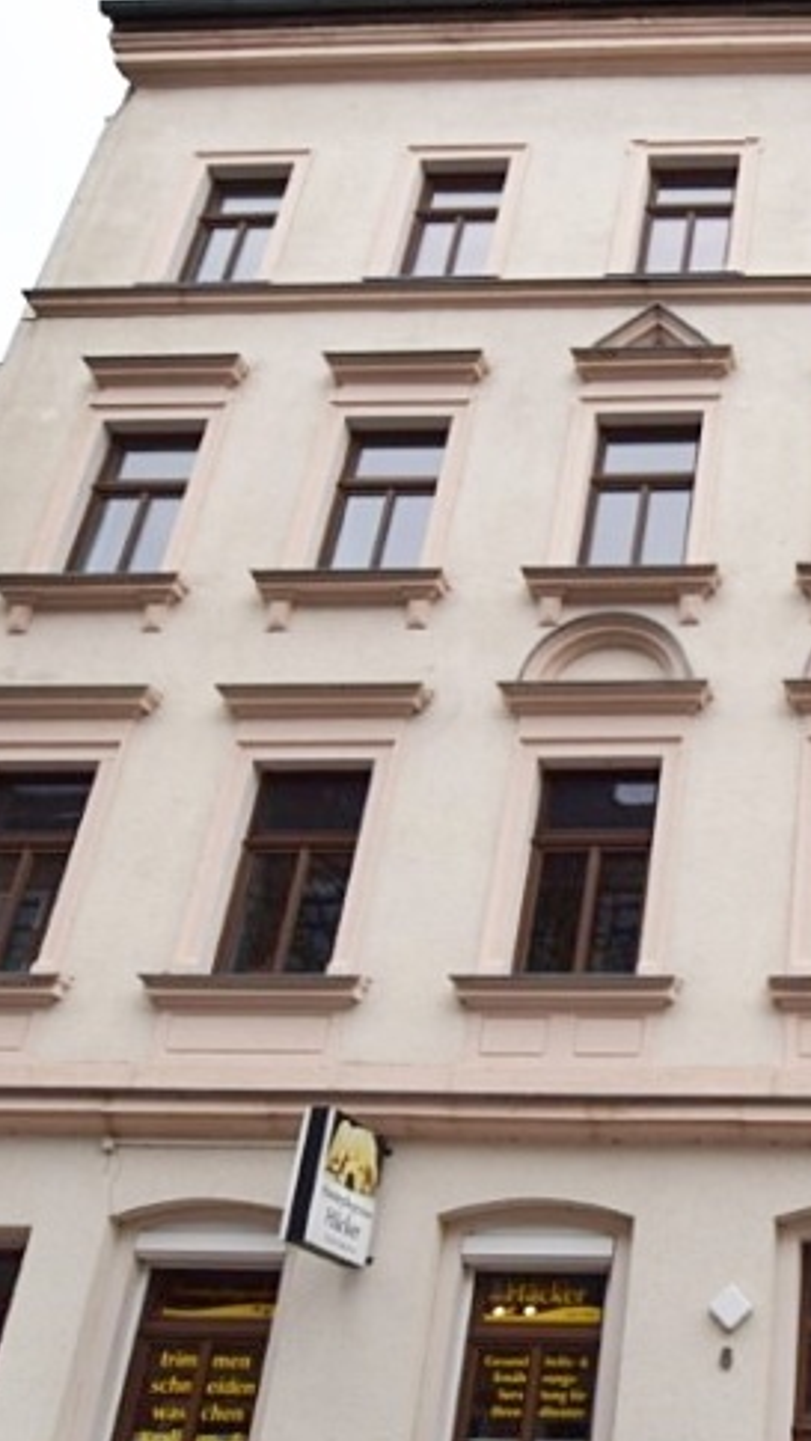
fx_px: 1337
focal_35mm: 35
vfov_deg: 56.0
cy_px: 897
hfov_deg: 29.2
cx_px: 968
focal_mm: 10
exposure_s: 1/160
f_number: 6.3
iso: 100
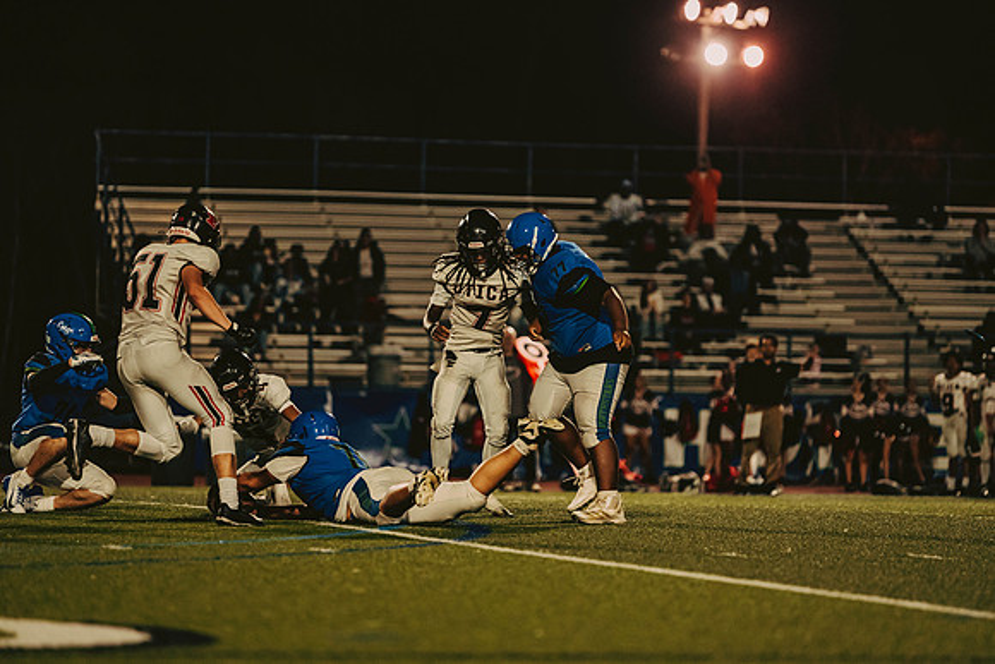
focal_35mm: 201
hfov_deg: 10.3
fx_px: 5543
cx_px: 513
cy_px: 331
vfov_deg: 6.9
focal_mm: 190
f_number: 2.8
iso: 2500
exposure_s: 1/1000
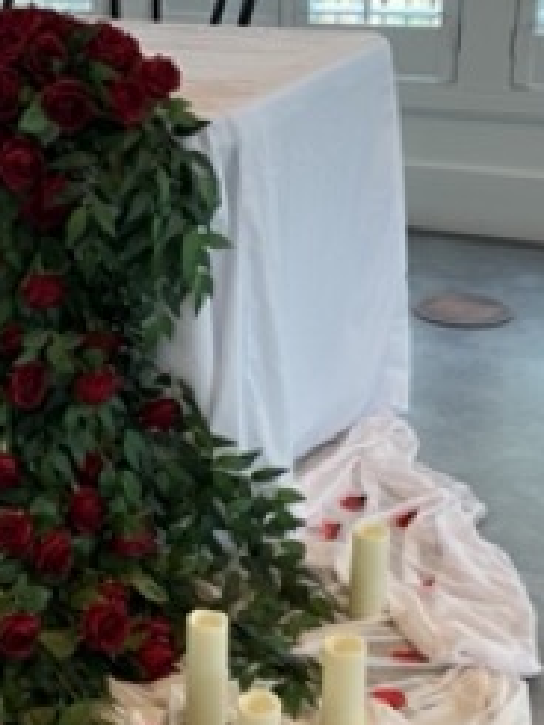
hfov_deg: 21.1
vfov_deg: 28.5
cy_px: 402
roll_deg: +2.2
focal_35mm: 68
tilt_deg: -24.2
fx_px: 1424
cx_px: 30
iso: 64
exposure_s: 1/120
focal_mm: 5.7
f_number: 1.5
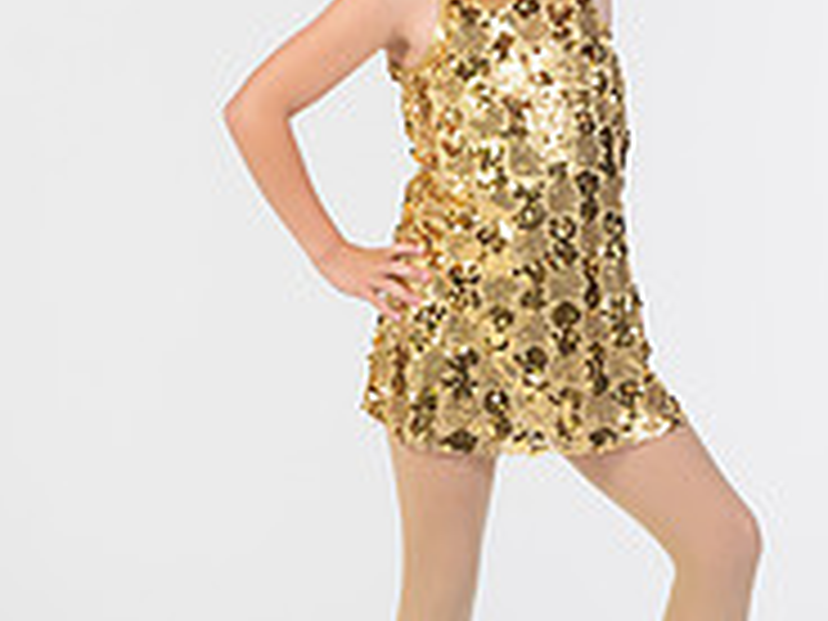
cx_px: 526
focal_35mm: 245
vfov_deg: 6.1
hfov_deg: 8.1
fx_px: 5860
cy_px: 90
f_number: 6.3
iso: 400
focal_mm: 104
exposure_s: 1/160
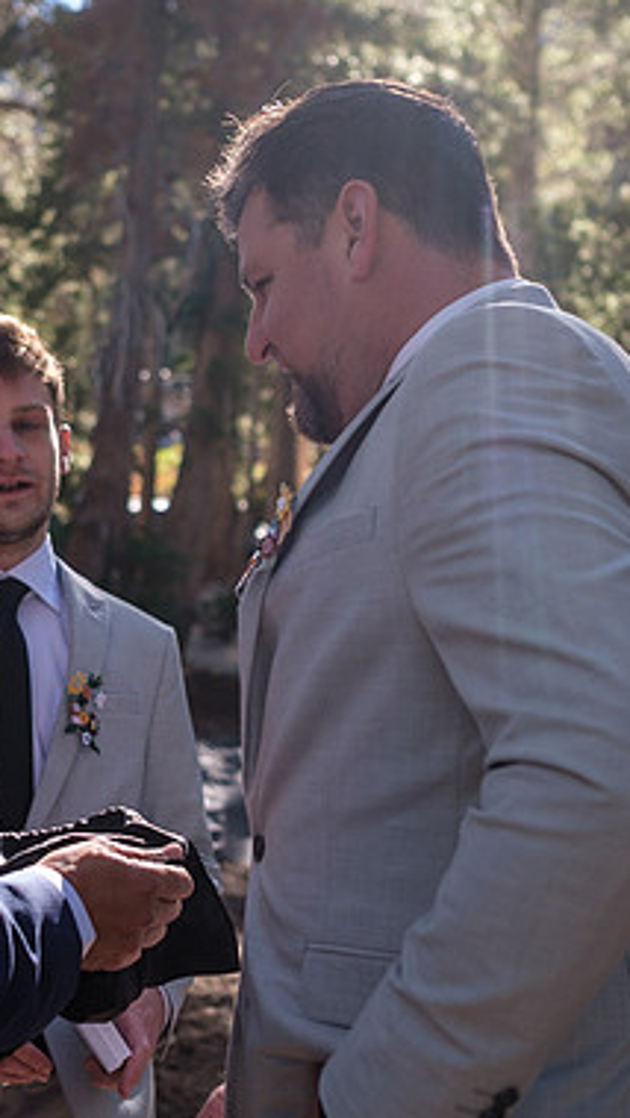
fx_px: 1662
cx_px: 247
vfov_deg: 37.2
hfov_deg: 21.4
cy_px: 555
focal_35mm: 56
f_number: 2.5
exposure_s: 1/420
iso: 160
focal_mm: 23
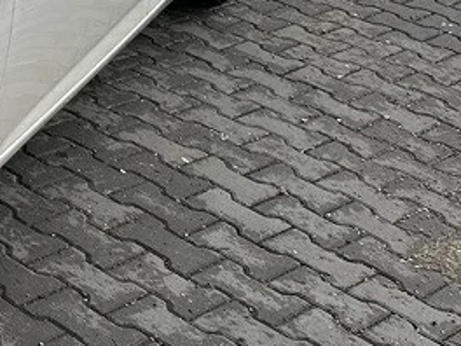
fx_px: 1212
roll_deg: -3.1
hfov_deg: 17.5
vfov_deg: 16.0
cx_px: -365
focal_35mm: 91
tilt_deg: -25.0
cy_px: 38
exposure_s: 1/1433
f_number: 1.78
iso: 80
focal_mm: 6.86
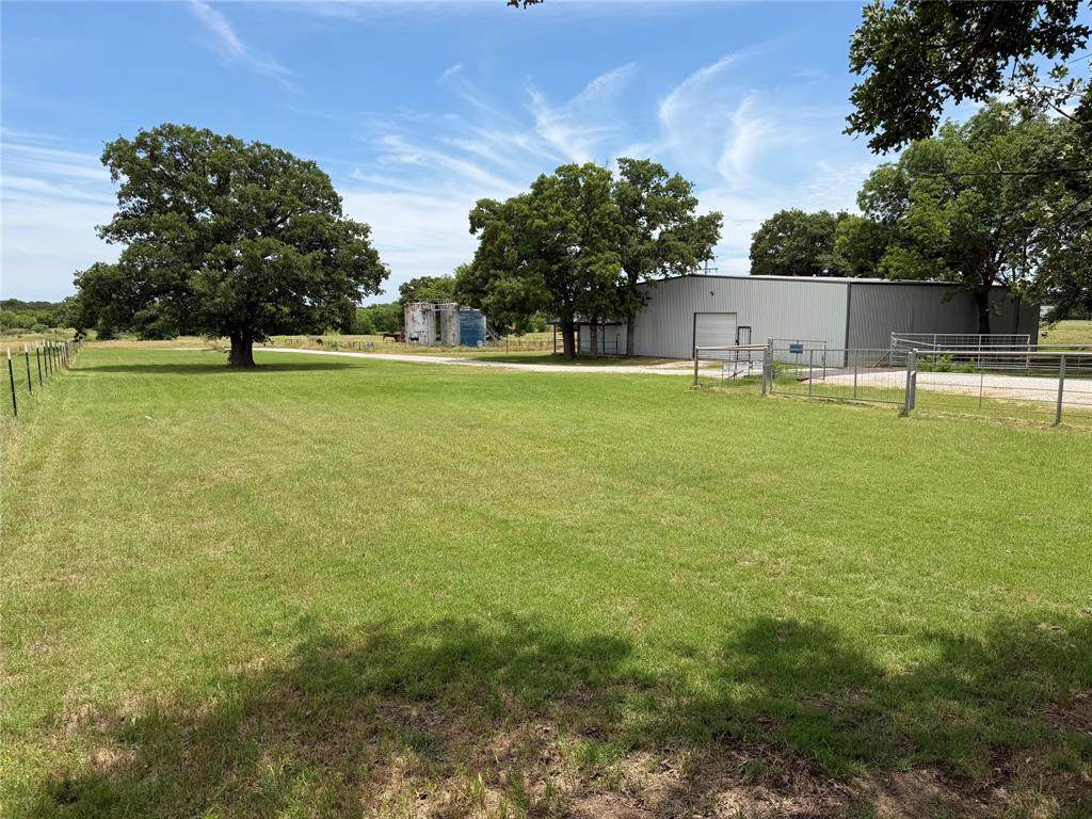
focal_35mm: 24
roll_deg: +0.2
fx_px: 757
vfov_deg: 56.8
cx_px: 546
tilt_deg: -8.3
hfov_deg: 71.6
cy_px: 410
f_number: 1.78
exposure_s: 1/4167
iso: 80
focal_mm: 6.76
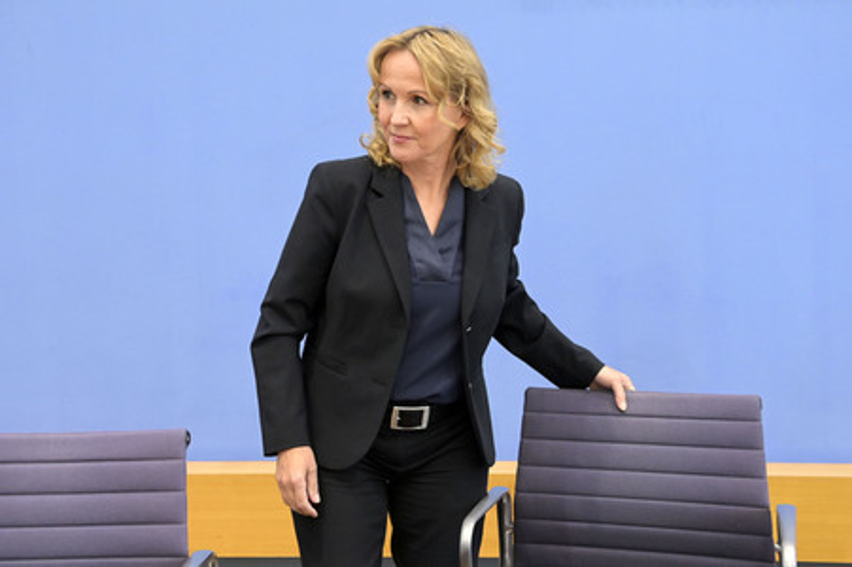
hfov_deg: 48.5
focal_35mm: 40
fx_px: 946
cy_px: 284
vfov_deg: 33.4
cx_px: 426
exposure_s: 1/400
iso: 5000
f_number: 5.6
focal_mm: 40
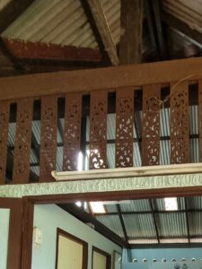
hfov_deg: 42.4
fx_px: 233
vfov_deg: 47.6
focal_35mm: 30
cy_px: 280
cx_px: 187
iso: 320
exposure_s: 1/30
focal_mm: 2.2
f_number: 2.2
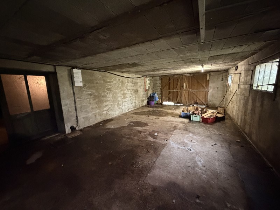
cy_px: 105
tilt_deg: -9.9
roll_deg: +1.9
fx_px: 113
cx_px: 140
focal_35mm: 14
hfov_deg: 102.1
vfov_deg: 85.7
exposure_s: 1/25
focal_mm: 2.22
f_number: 2.2
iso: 1250
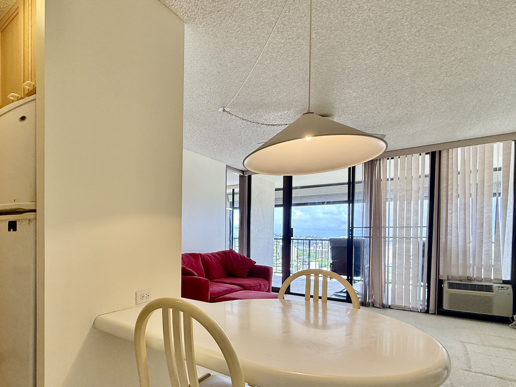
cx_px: 188
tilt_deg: -0.8
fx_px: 283
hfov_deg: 82.8
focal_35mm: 19
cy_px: 242
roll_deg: +1.0
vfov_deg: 67.6
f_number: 2.2
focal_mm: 2.22
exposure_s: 1/120
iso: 100
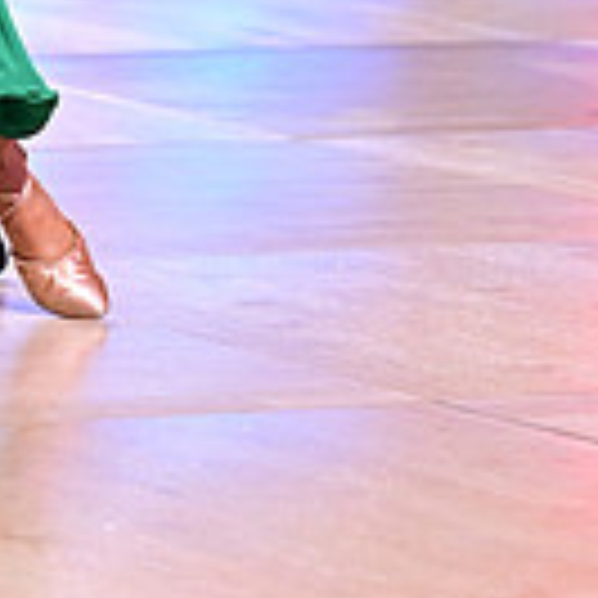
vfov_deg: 4.8
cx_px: -256
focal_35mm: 359
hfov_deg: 4.8
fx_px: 7017
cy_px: -571
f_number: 2.8
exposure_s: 1/500
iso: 1600
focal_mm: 97
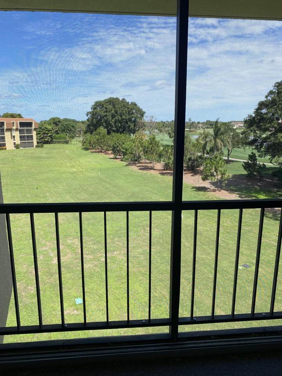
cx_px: 141
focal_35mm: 26
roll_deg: +0.4
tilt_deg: -13.4
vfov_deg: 67.3
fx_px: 282
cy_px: 188
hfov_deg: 53.1
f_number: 1.8
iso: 32
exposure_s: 1/1447
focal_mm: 4.25
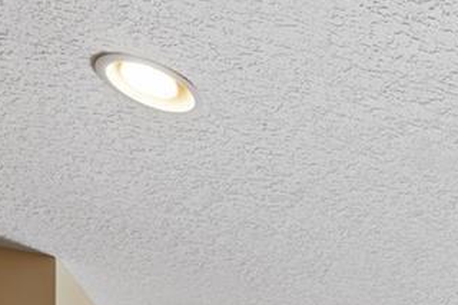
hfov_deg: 18.7
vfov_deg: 13.7
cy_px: 740
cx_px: 909
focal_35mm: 70
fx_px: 890
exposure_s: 1/2
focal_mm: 14
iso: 100
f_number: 8
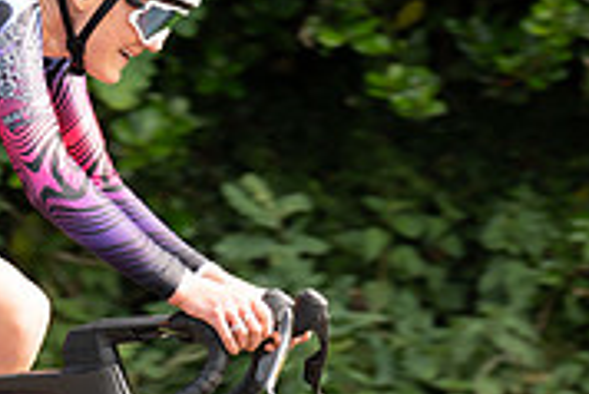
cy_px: 232
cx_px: -93
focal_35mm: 872
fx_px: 14278
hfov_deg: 2.4
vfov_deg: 1.6
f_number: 3.2
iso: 320
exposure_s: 1/1000
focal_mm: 200
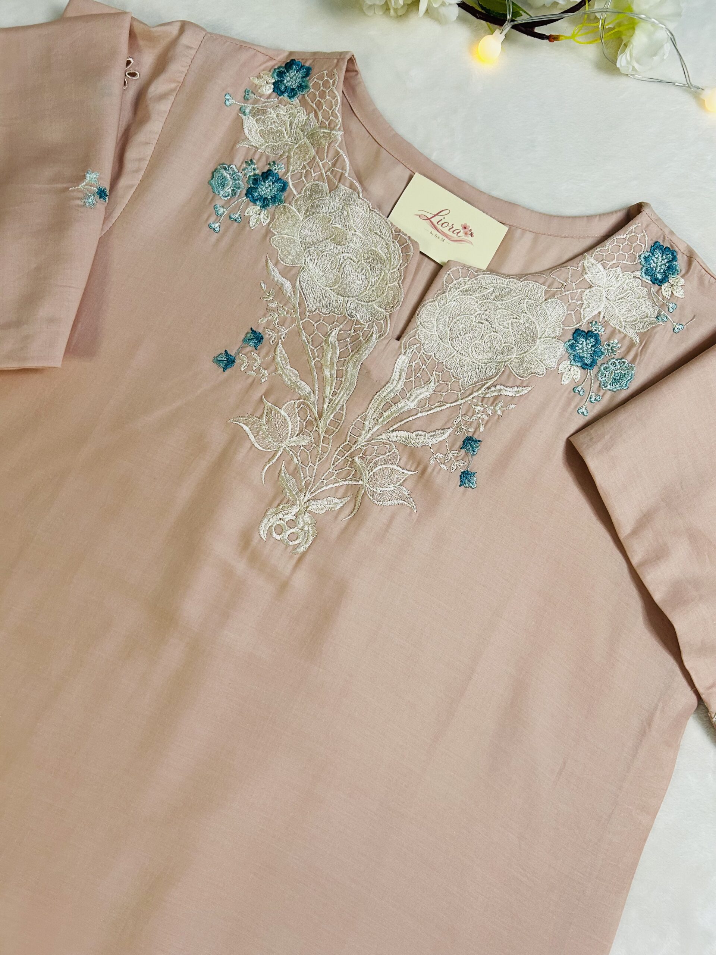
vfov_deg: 67.3
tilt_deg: -82.5
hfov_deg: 53.1
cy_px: 478
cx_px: 358
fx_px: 717
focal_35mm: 26
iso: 125
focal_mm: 5.7
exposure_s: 1/97
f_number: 1.5
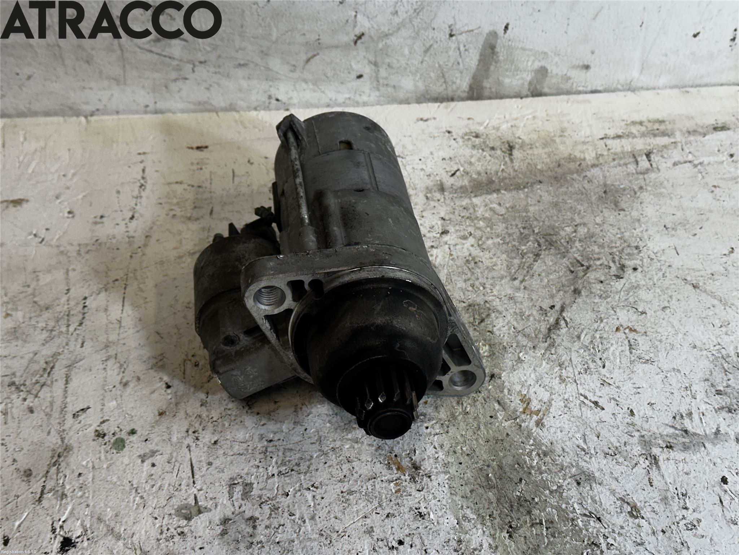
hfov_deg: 39.7
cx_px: 370
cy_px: 278
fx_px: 1025
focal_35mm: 48
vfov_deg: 30.3
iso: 64
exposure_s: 1/100
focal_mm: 6.86
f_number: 1.78
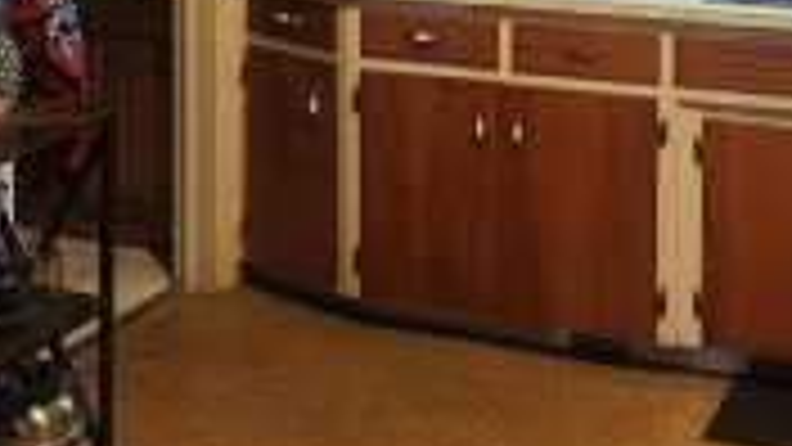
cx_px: 612
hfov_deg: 28.5
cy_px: -212
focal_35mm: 73
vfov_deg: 15.3
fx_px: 1533
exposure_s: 1/40
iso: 500
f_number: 1.8
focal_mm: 5.4
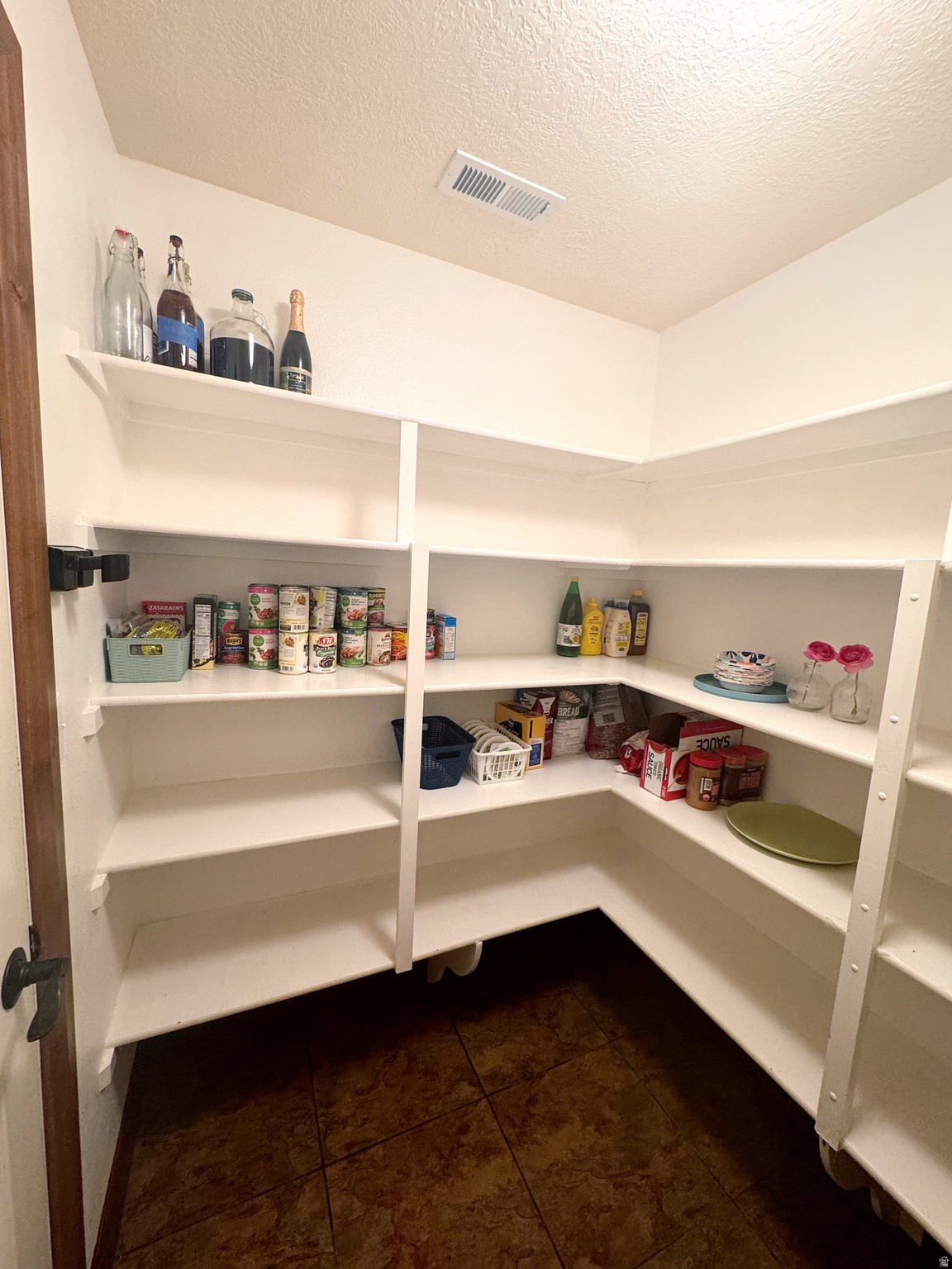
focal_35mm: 14
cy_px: 634
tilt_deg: -8.1
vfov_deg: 102.1
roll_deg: -2.7
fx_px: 513
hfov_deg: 85.7
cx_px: 476
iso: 200
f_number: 2.2
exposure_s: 1/60
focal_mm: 2.22
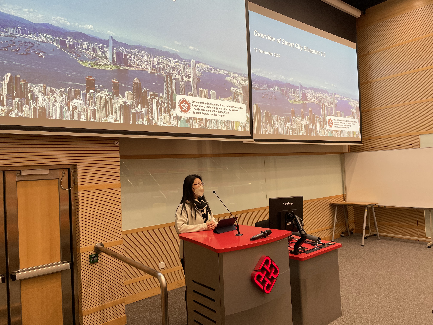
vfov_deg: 53.1
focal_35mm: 26
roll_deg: +2.9
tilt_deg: +1.1
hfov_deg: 67.3
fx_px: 325
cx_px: 216
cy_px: 162
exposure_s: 1/90
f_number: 1.6
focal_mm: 4.2
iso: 80
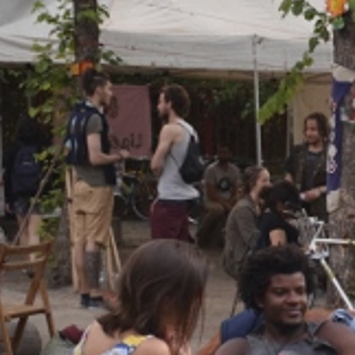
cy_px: 282
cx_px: 469
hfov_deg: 9.4
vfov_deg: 9.6
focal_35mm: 182
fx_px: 2112
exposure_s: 1/60
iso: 2200
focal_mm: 38
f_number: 4.2
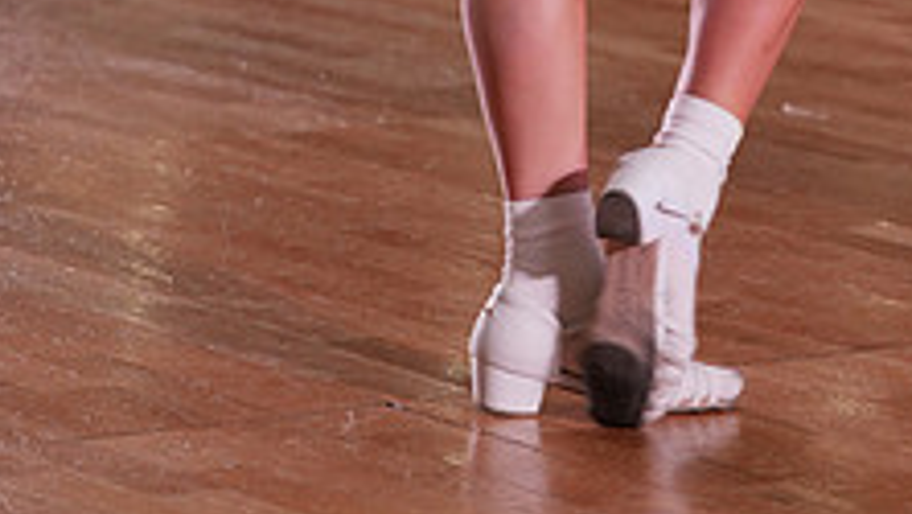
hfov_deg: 9.8
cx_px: 548
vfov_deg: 5.4
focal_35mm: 219
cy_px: -584
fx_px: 5297
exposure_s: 1/400
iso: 1000
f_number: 4
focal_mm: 80
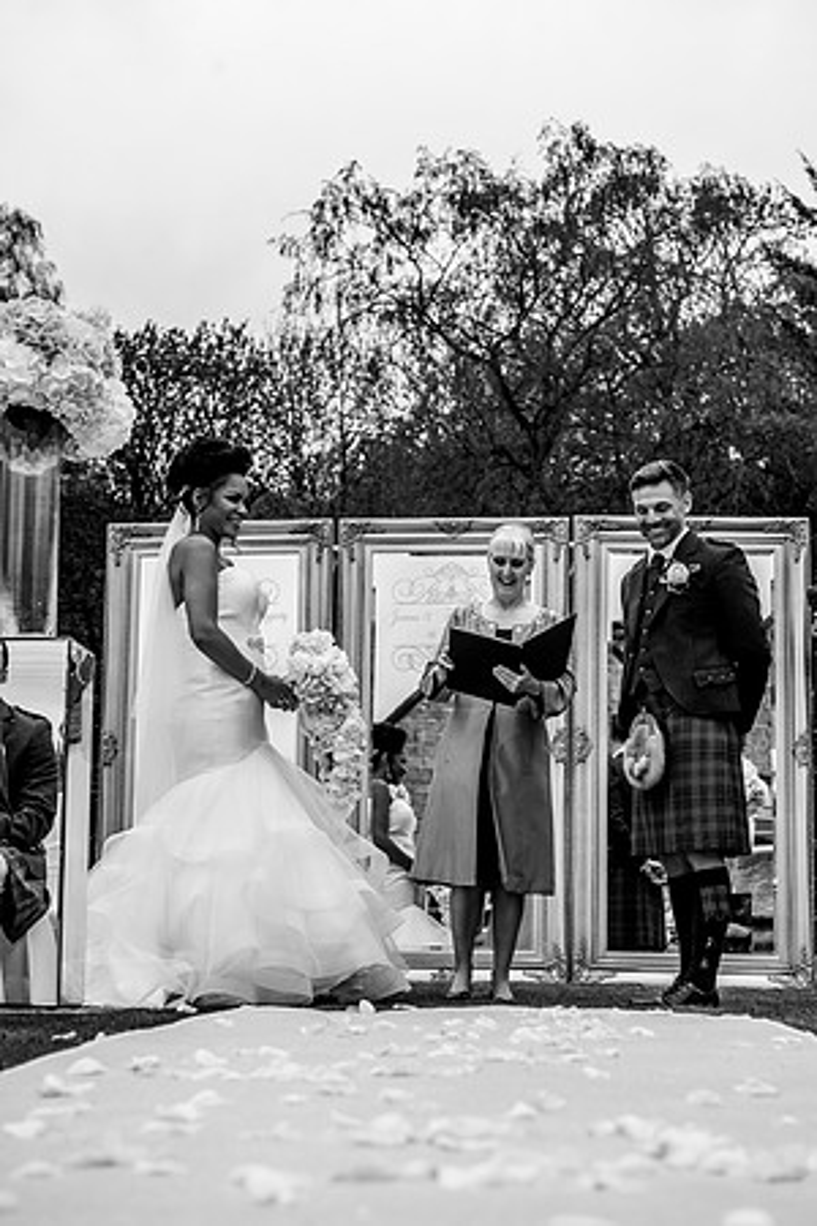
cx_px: 408
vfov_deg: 28.8
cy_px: 613
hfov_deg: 19.5
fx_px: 2383
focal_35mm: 70
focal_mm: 70
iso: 500
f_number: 5.6
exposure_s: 1/1250
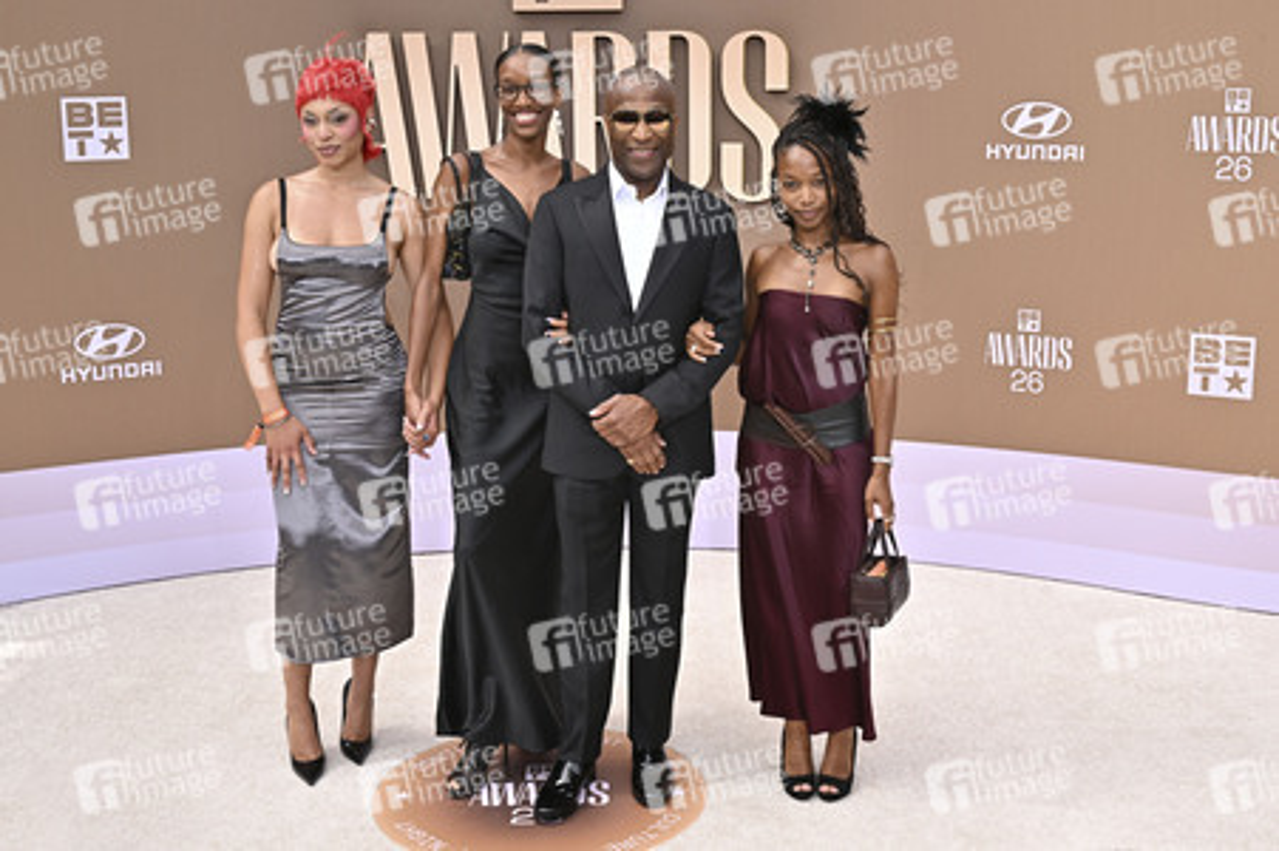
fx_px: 1527
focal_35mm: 43
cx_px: 640
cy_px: 426
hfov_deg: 45.5
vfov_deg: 31.1
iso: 400
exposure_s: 1/320
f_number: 10
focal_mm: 43
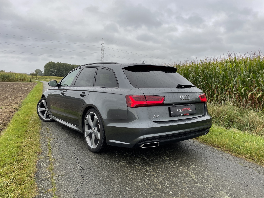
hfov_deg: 67.3
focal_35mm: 26
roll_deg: -1.9
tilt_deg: -5.0
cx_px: 132
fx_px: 198
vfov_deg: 53.1
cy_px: 99
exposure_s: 1/369
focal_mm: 4.2
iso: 32
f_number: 1.6
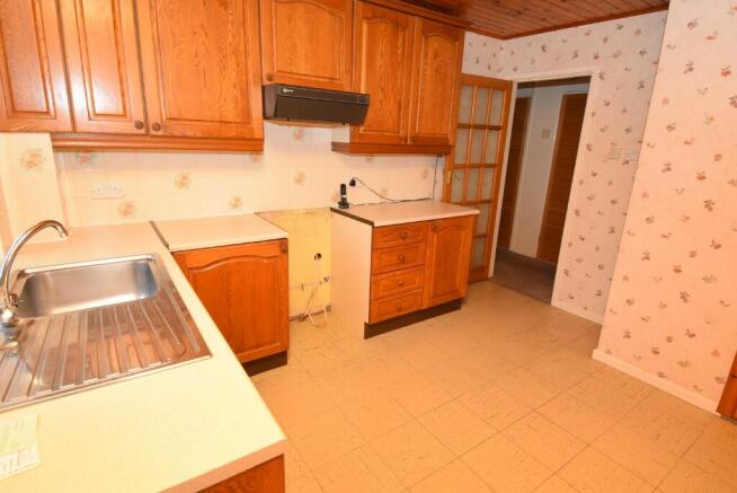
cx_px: 368
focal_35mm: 18
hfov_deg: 90.0
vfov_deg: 67.5
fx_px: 369
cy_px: 246
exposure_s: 1/60
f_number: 8
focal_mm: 12
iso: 800
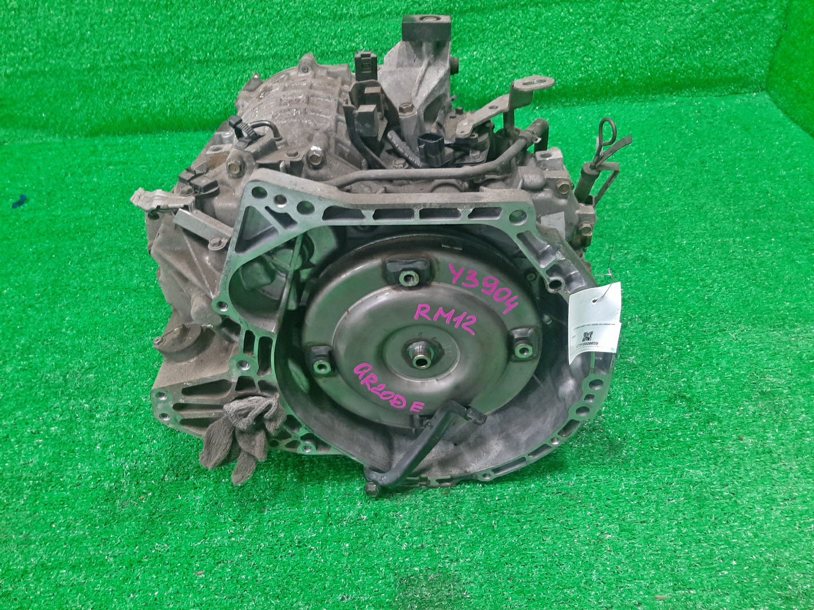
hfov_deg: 67.3
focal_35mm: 26
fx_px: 611
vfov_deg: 53.1
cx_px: 407
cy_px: 305
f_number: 1.7
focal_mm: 3.93
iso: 175
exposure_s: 1/50
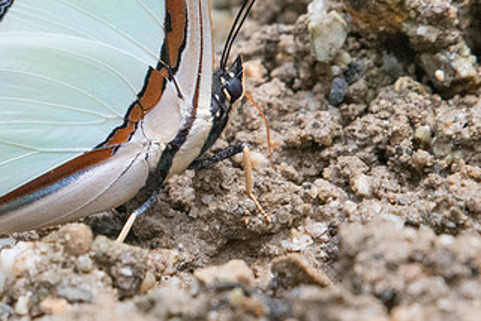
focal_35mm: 1401
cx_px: 115
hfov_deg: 1.5
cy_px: 63
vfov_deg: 1.0
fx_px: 18717
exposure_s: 1/800
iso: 1600
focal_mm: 400
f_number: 10
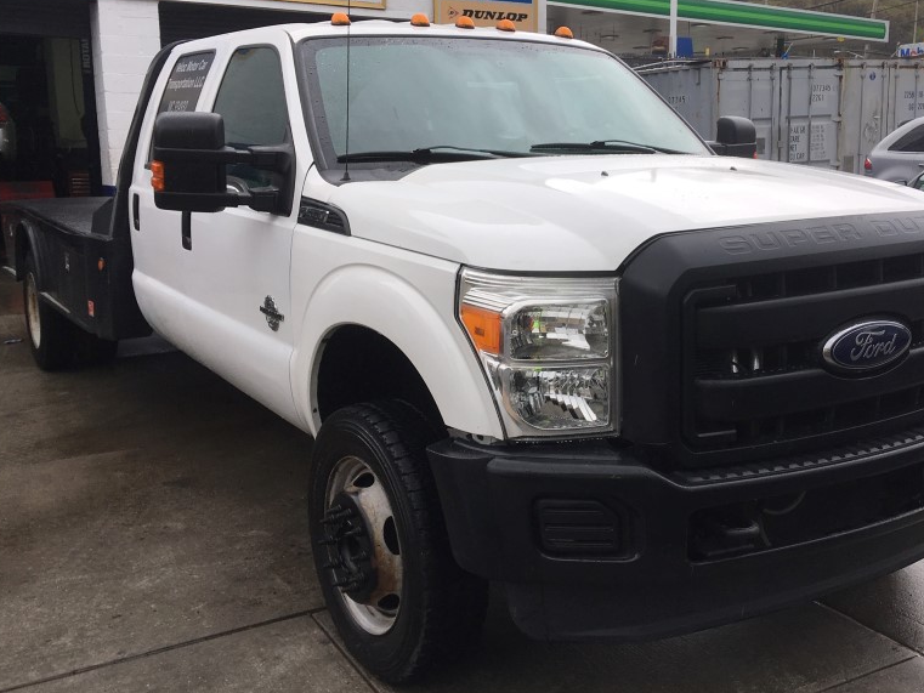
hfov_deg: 47.7
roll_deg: +1.5
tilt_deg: -12.2
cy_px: 334
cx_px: 526
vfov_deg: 36.8
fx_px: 1041
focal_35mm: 39
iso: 25
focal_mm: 4.15
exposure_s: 1/452
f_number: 2.2
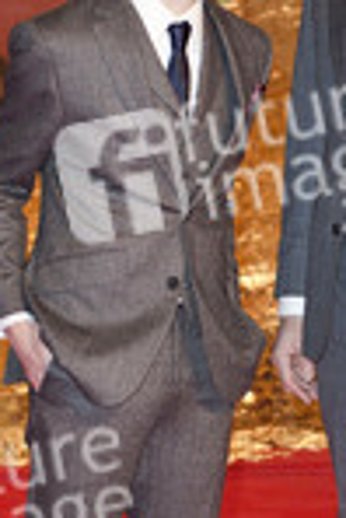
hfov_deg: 6.4
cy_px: 336
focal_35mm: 216
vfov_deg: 9.5
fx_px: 3107
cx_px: 337
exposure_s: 1/160
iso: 1000
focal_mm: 80
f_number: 5.6
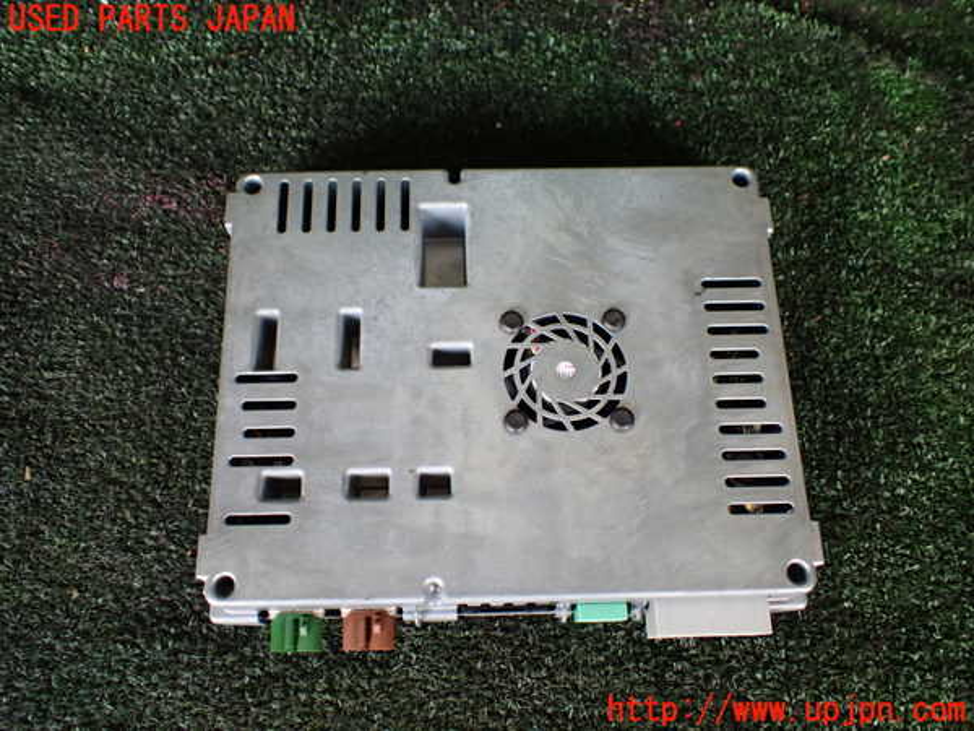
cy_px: 366
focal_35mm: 30
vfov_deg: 46.8
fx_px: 844
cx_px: 487
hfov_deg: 60.0
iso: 500
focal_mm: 5.4
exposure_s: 1/125
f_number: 2.3
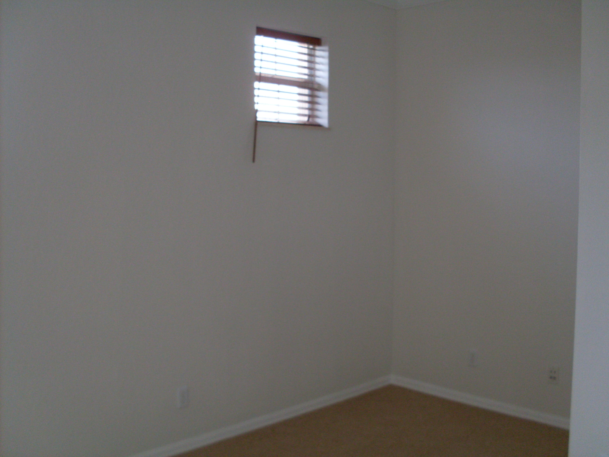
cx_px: 304
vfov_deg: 37.7
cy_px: 228
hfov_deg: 49.0
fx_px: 669
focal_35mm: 38
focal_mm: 6.3
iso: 100
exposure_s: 1/45
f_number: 2.8
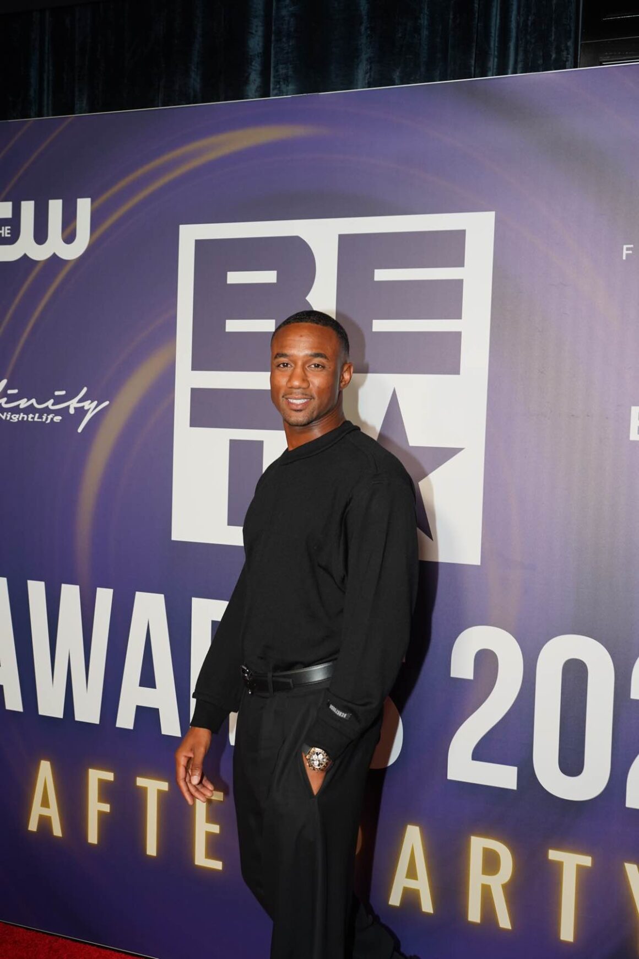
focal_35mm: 33
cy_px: 480
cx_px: 320
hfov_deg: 40.0
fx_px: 879
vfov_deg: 57.2
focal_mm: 33
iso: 1600
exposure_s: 1/250
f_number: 5.6
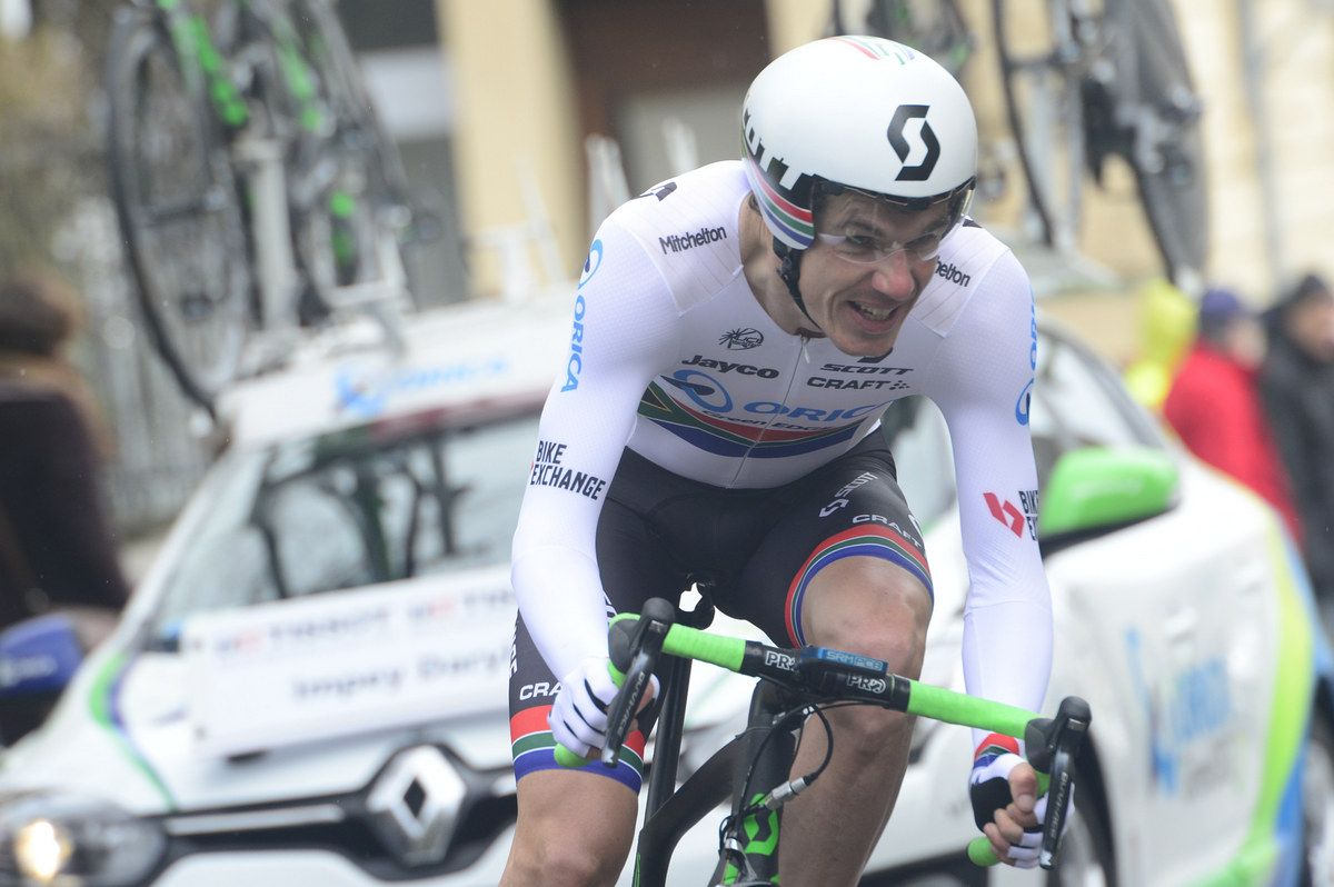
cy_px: 444
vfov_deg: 3.4
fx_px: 14810
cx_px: 667
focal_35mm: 400
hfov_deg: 5.2
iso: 1250
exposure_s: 1/1000
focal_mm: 400
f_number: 9
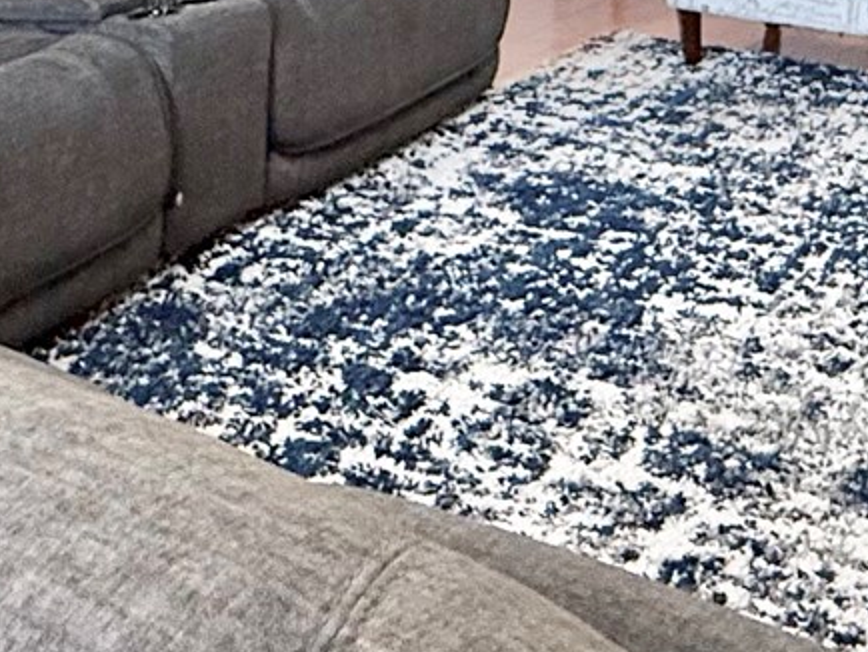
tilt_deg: -0.4
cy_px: -382
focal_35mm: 66
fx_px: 1656
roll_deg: -0.5
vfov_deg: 19.0
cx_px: 522
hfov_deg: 29.3
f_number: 2.2
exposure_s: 1/60
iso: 320
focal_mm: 2.22
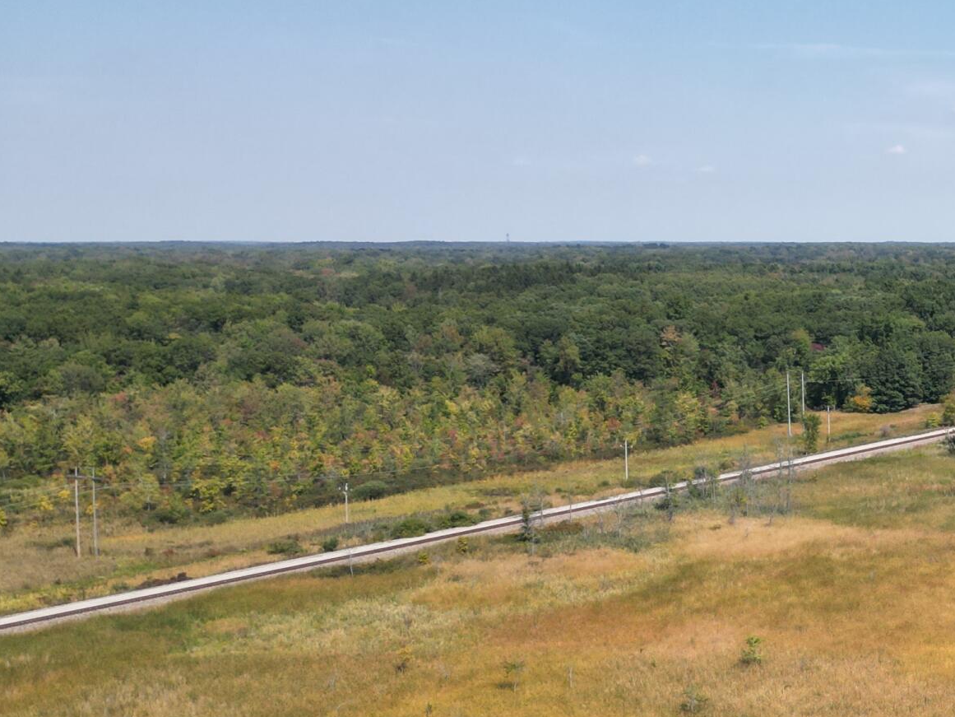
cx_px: 1166
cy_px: 421
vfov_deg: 23.6
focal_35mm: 62
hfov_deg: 27.3
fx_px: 1711
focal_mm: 6.72
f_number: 1.7
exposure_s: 1/2500
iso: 100
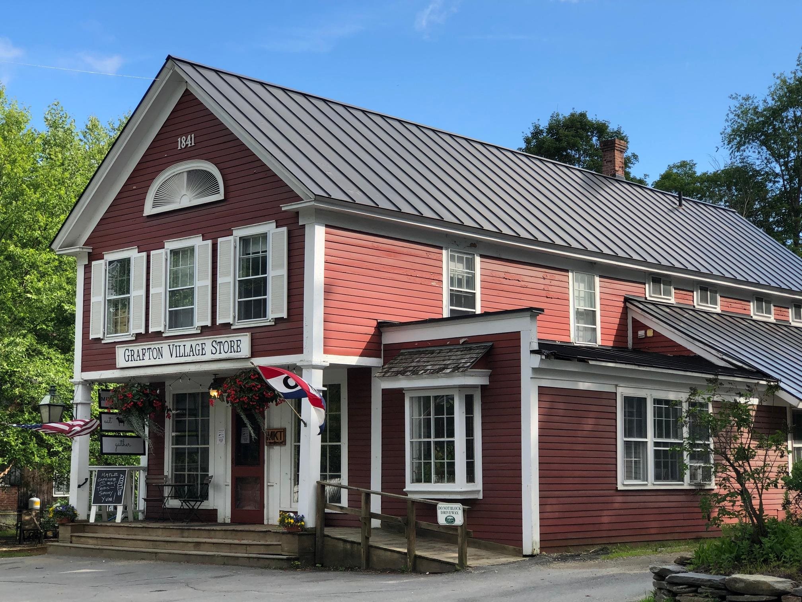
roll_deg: +0.0
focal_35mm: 57
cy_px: 301
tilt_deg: +7.5
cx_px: 401
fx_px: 1321
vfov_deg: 25.7
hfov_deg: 33.8
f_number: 2.8
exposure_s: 1/340
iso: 20
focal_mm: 6.6
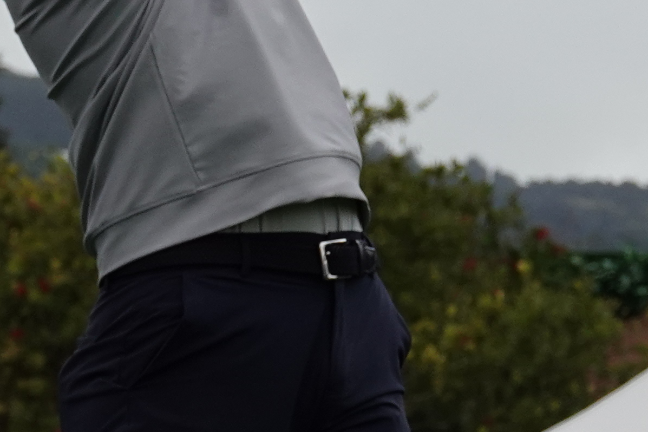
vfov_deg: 2.8
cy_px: 313
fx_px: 8801
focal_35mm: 489
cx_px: -19
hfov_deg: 4.2
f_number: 4
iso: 250
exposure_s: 1/1000
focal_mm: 39.42
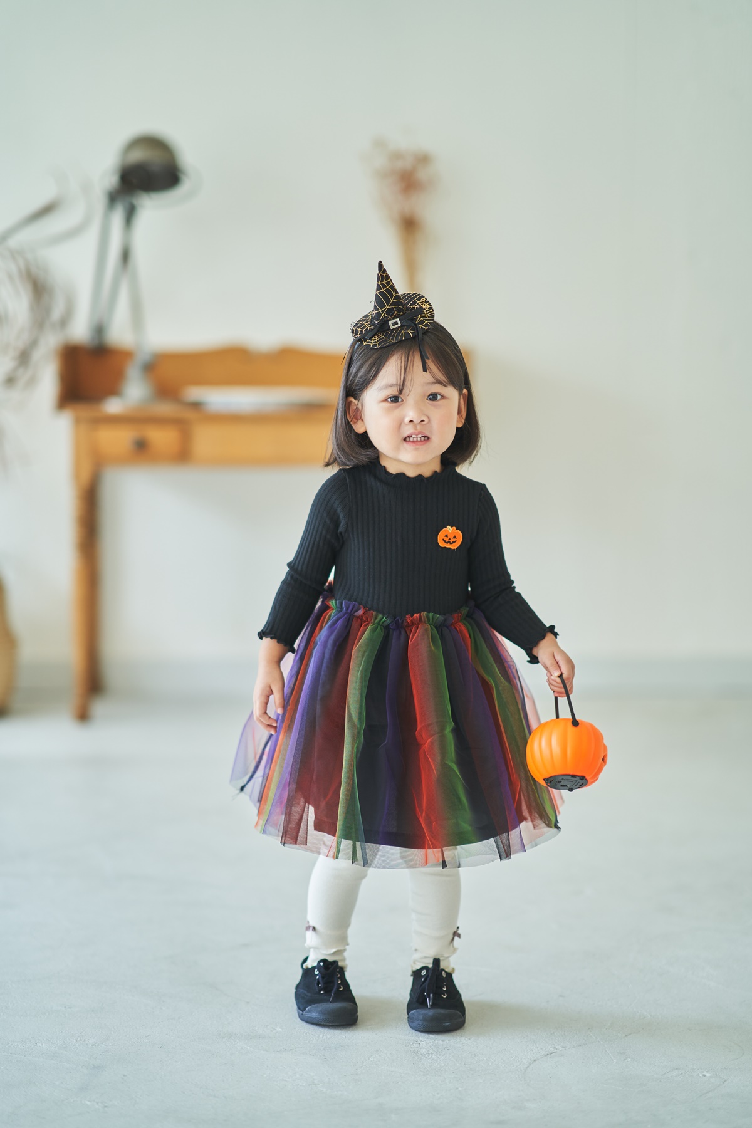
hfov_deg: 16.1
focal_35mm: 85
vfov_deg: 23.9
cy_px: 564
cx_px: 376
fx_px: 2663
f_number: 1.4
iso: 200
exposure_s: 1/250
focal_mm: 85
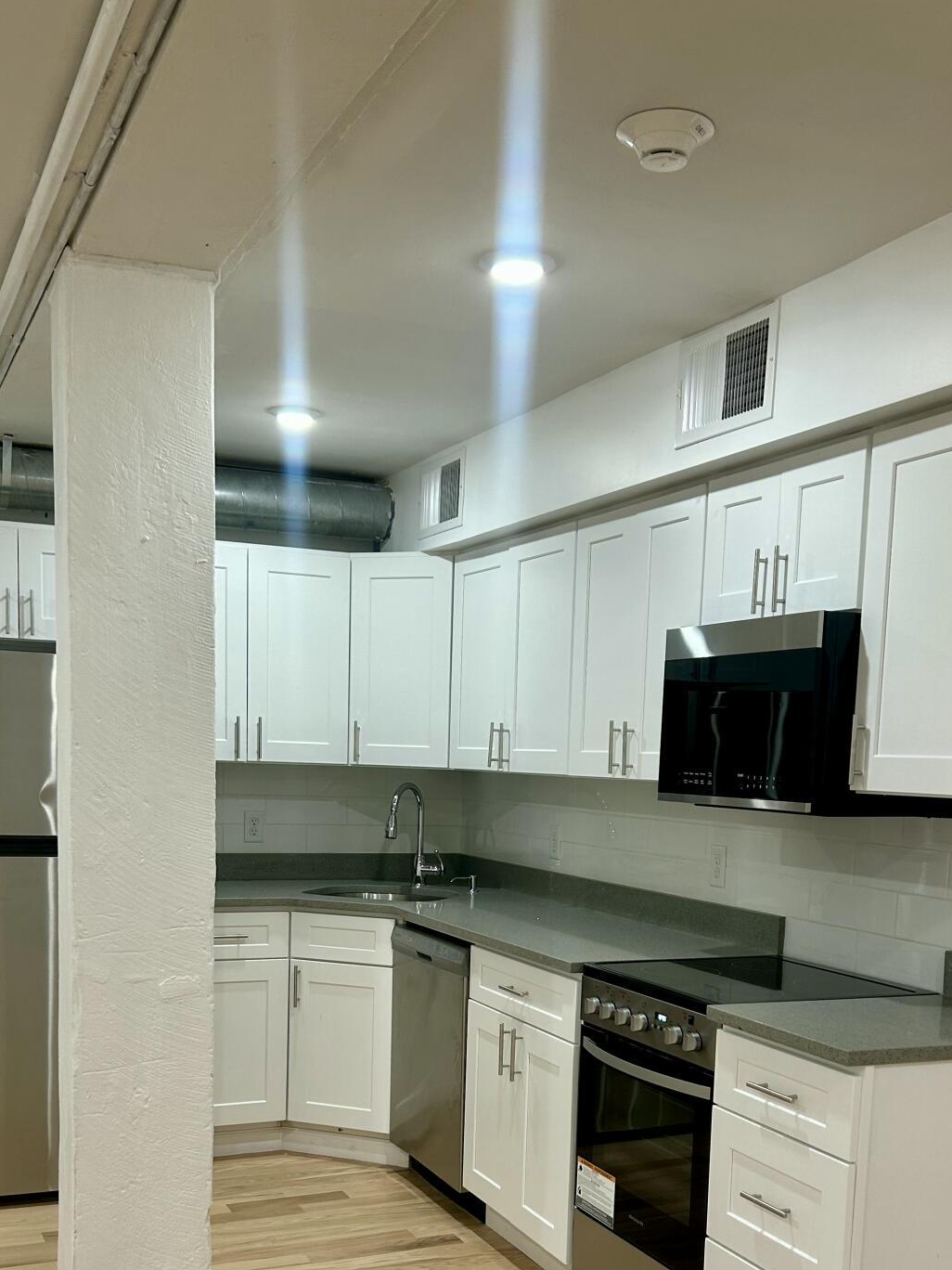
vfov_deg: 47.6
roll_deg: -2.4
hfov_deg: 37.7
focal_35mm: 38
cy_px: 916
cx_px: 472
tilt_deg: -6.0
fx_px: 1393
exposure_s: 1/60
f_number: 1.5
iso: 64
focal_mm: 5.7
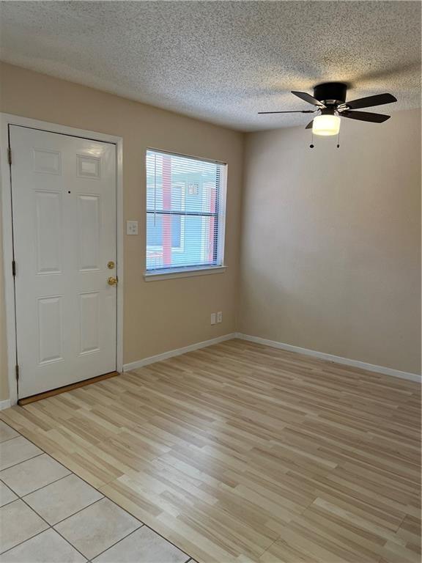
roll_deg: -1.8
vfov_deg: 67.3
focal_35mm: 26
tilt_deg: -7.9
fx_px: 423
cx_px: 211
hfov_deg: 53.1
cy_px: 282
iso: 80
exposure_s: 1/121
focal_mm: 5.7
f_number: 1.5
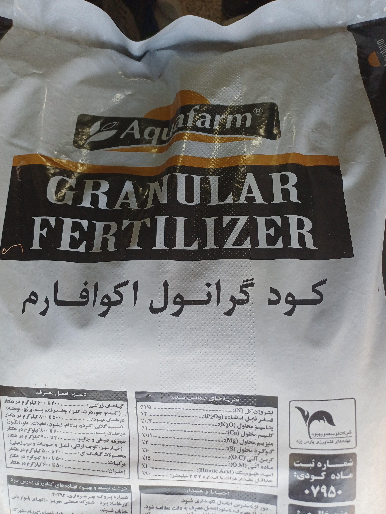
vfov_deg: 69.4
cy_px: 257
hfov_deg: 54.9
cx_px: 193
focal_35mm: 25
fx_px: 372
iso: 100
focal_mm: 4.65
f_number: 1.8
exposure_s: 1/50
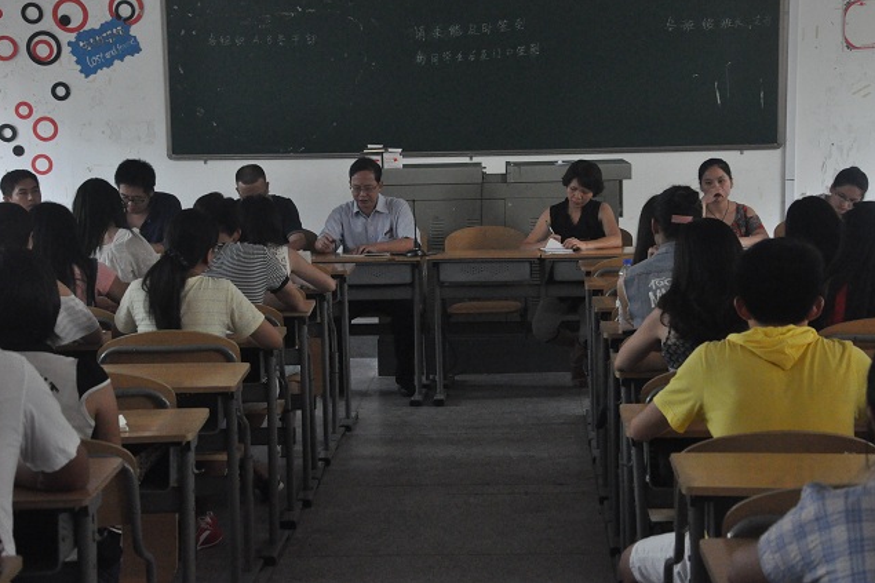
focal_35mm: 79
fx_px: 1920
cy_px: 289
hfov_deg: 25.7
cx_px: 441
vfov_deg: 17.3
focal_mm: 52
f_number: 8
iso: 3200
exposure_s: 1/200
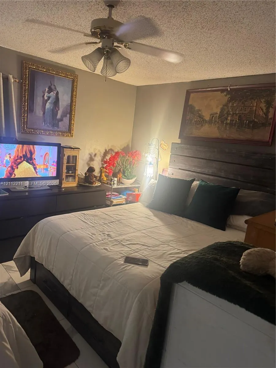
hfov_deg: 56.8
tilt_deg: -8.5
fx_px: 255
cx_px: 138
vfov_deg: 71.6
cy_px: 184
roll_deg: -4.6
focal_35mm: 24
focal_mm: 6.76
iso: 400
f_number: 1.78
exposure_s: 1/60
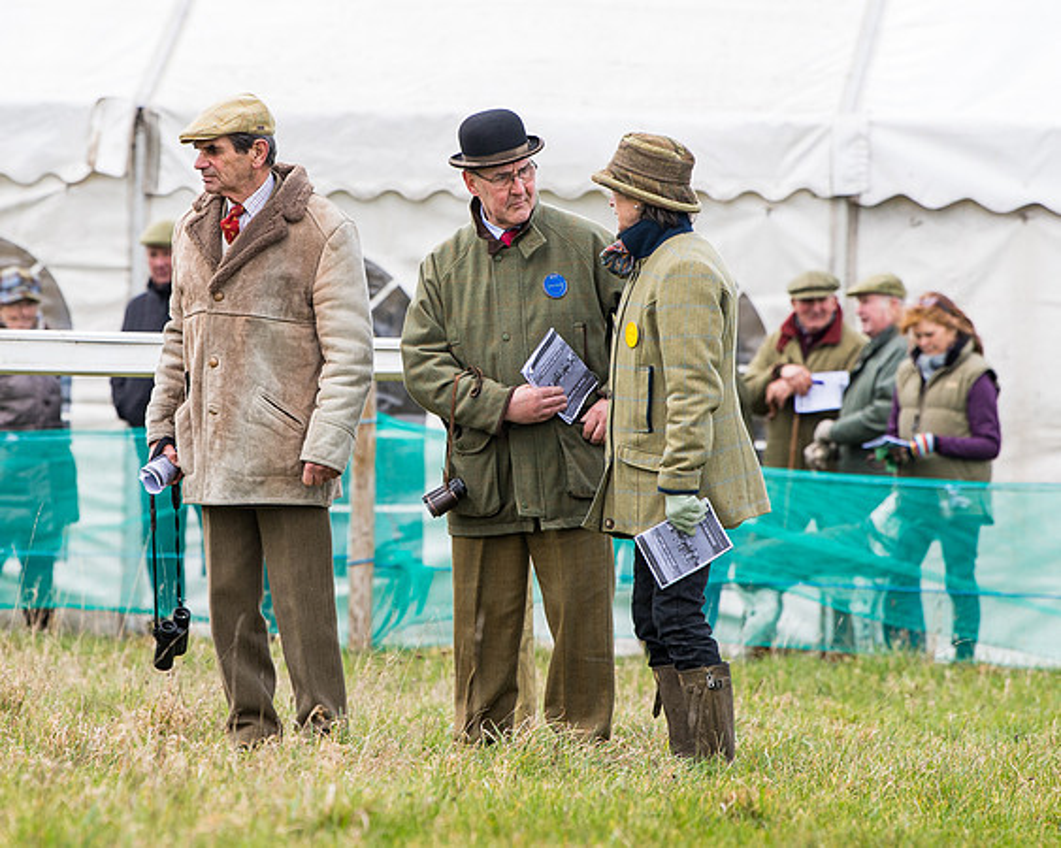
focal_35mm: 402
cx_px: 412
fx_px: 12618
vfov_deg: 3.8
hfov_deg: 4.8
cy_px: 374
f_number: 5
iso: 400
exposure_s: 1/640
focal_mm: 200
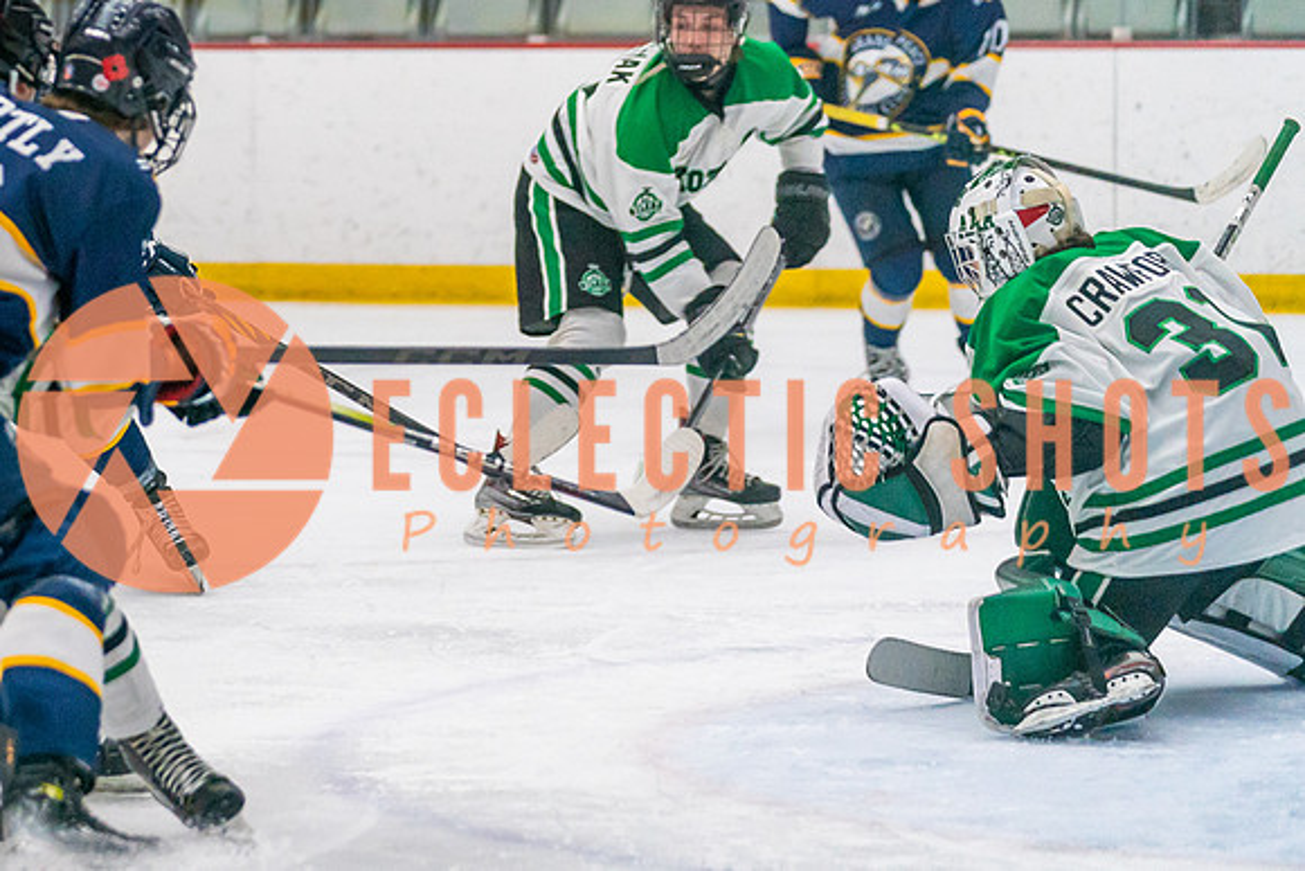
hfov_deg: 10.9
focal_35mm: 188
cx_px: 132
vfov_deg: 7.3
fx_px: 6824
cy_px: 392
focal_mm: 104
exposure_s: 1/1250
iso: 3200
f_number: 2.8
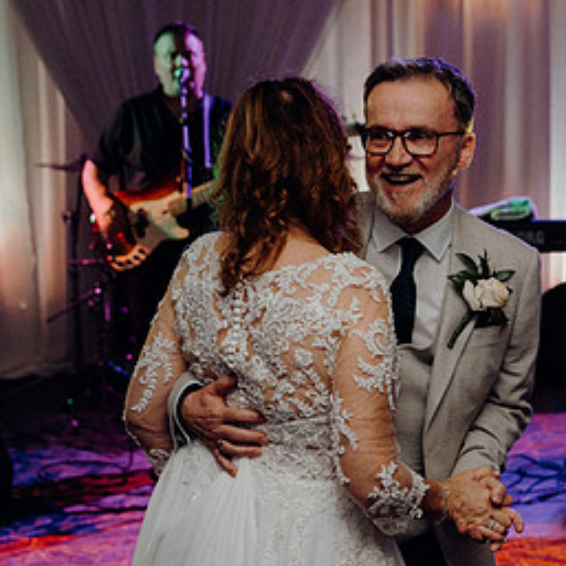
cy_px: 367
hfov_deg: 17.9
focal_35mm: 96
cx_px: 474
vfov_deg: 18.1
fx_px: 1776
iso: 2500
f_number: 3.5
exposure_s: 1/200
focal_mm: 50
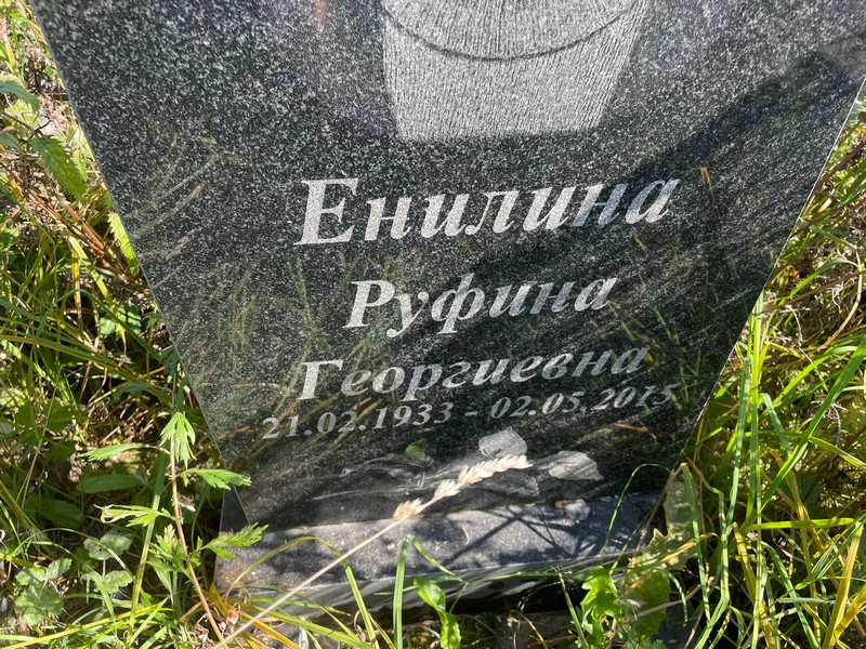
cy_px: 324
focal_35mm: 26
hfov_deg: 67.3
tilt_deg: -45.3
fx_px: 650
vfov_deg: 53.1
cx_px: 433
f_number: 1.6
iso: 32
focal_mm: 4.2
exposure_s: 1/332
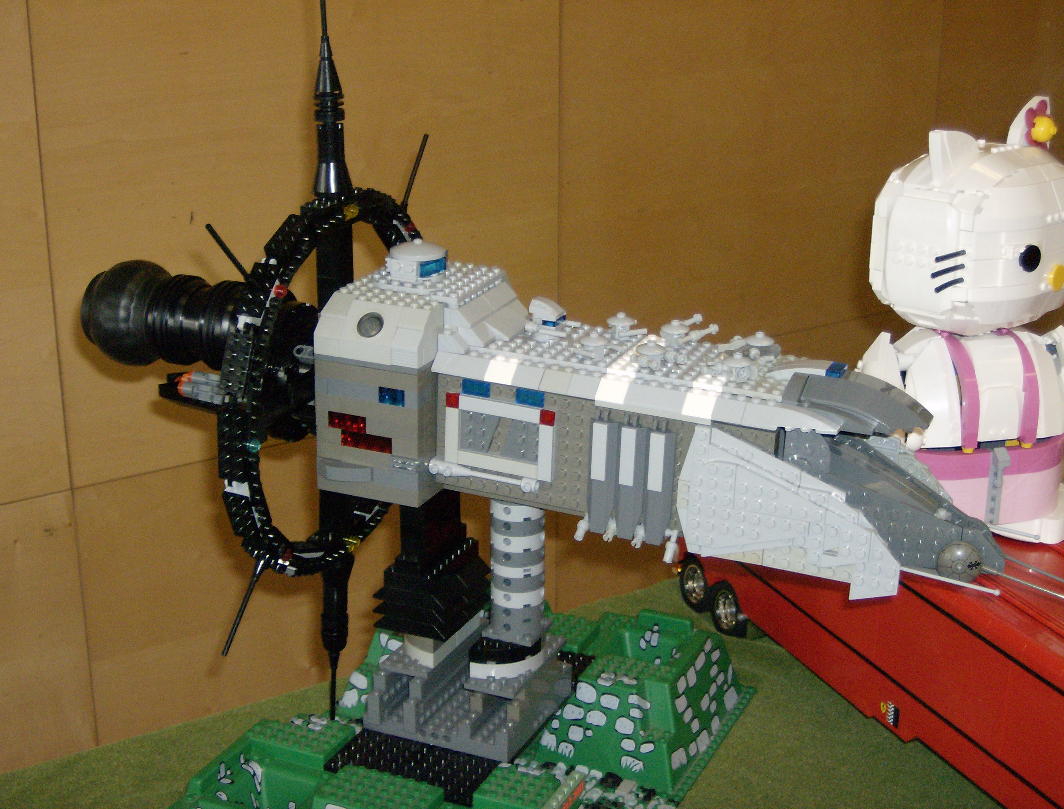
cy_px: 404
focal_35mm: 56
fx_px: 1730
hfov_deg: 34.2
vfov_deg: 26.3
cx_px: 532
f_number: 3.4
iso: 200
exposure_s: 1/82.2
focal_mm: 9.3
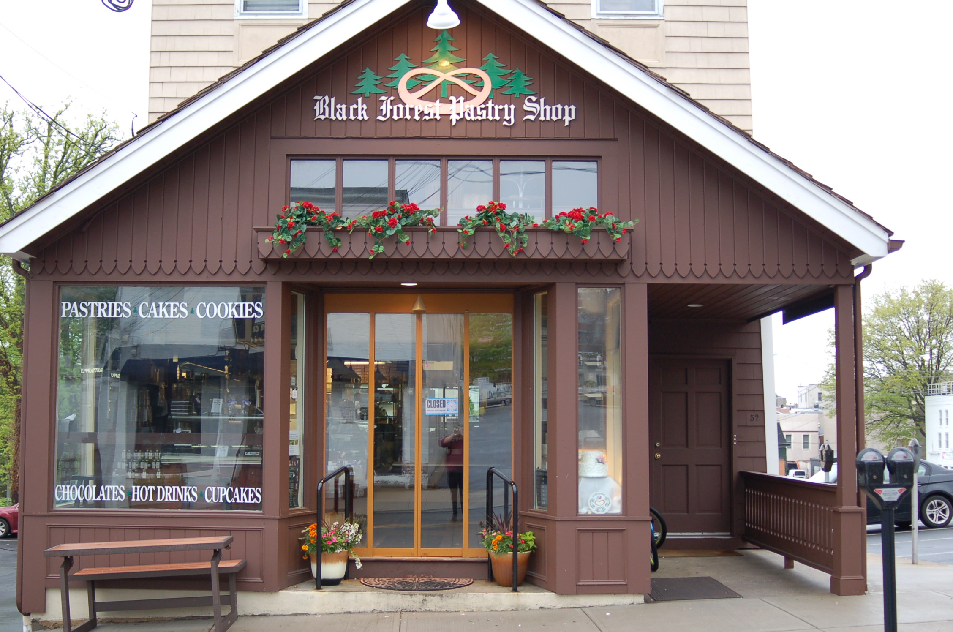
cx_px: 476
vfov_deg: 31.8
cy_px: 316
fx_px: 1110
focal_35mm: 42
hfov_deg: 46.5
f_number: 3.3
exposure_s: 1/40
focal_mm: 28
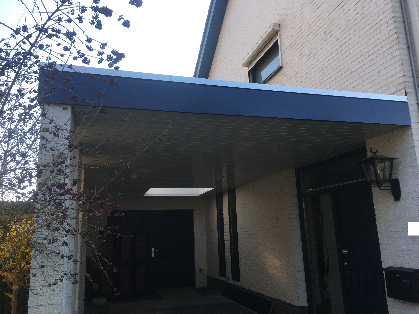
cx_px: 210
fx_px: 351
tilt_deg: +11.2
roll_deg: +2.4
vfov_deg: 48.2
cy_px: 157
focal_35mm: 29
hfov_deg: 61.7
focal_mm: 4.15
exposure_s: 1/475
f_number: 2.2
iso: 25
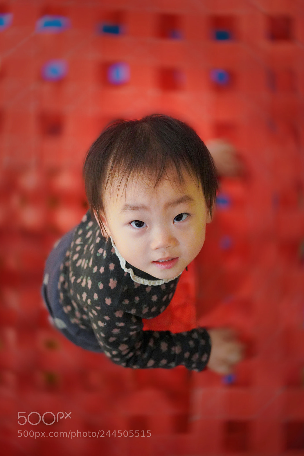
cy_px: 224
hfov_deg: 24.2
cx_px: 154
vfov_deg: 35.6
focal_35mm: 56
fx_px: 709
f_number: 3.2
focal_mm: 55
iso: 12800
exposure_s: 1/160
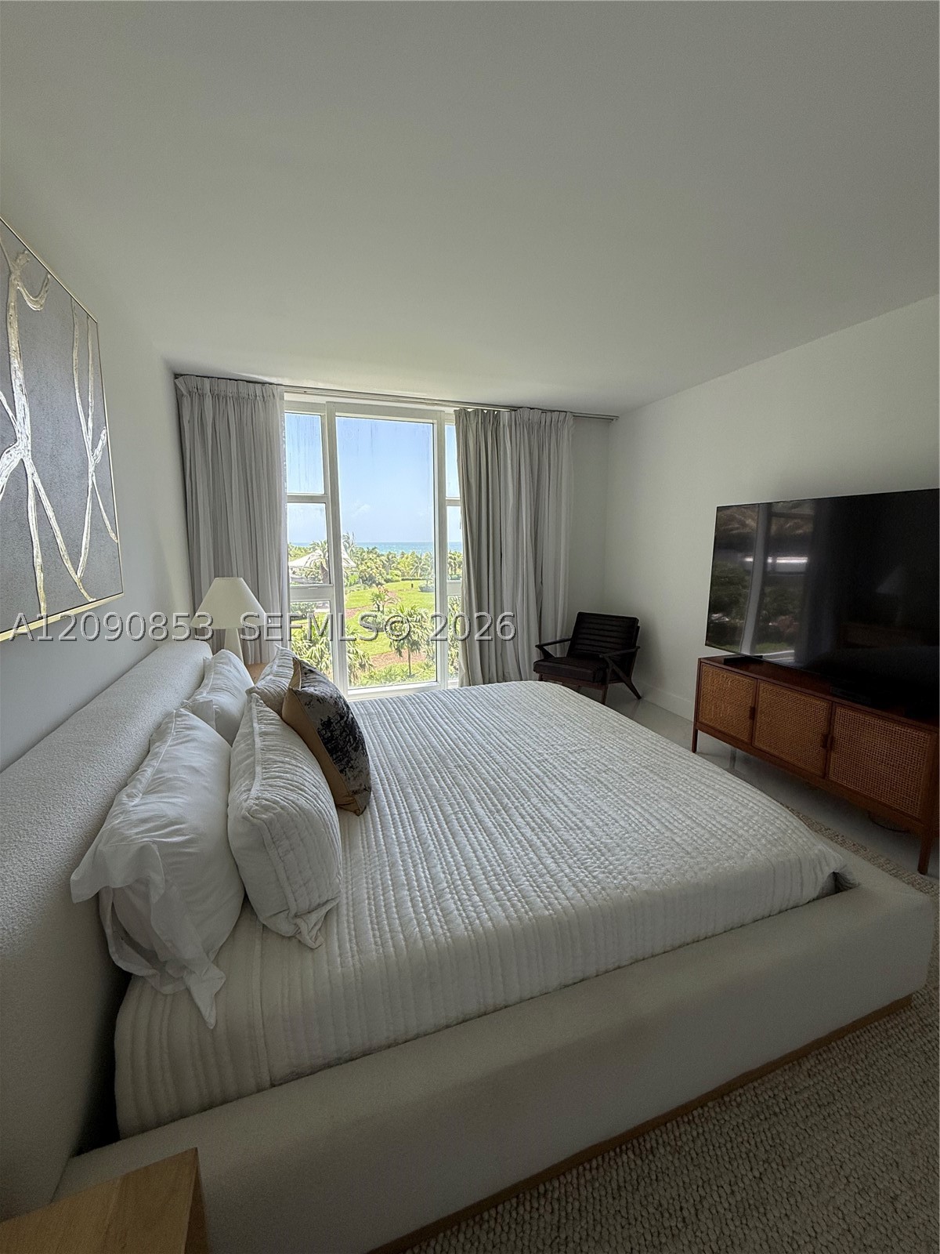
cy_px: 627
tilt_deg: -8.2
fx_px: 507
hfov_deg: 85.7
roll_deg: +0.3
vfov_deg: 102.1
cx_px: 470
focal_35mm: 14
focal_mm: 2.22
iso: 64
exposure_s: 1/190
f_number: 2.2
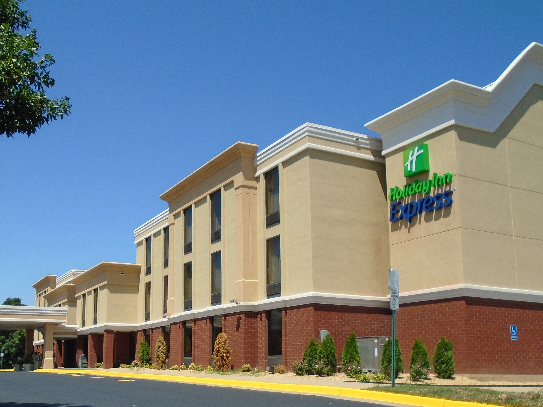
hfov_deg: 49.6
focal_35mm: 37
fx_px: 580
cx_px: 203
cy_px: 276
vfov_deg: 38.2
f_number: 8
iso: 100
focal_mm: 4.6
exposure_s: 1/200
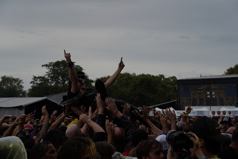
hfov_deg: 20.4
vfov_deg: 13.7
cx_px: 119
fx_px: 661
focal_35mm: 100
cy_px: 80
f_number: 8
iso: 100
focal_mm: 100
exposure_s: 1/640
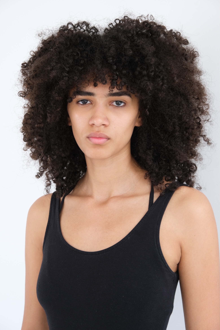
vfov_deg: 31.4
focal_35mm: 64
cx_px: 110
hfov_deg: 21.2
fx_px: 587
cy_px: 165
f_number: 6.4
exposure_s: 1/125
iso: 640
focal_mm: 42.5
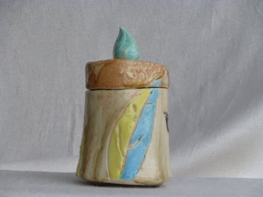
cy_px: 98
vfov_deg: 9.3
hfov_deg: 12.3
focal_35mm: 160
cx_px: 132
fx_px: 1216
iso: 100
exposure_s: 1/100
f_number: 5.8
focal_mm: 28.6
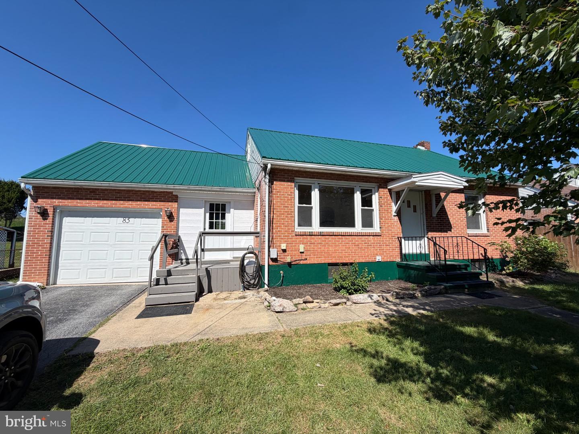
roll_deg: +0.6
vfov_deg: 85.7
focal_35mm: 14
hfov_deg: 102.1
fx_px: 234
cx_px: 290
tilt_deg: +6.2
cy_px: 217
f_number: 2.2
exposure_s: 1/853
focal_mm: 2.22
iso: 20
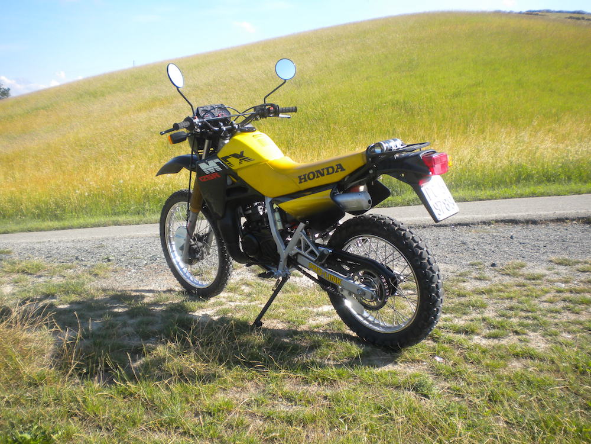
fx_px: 598
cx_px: 296
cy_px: 222
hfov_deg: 52.6
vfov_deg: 40.7
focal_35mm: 35
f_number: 4.6
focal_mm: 6.3
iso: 80
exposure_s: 1/272
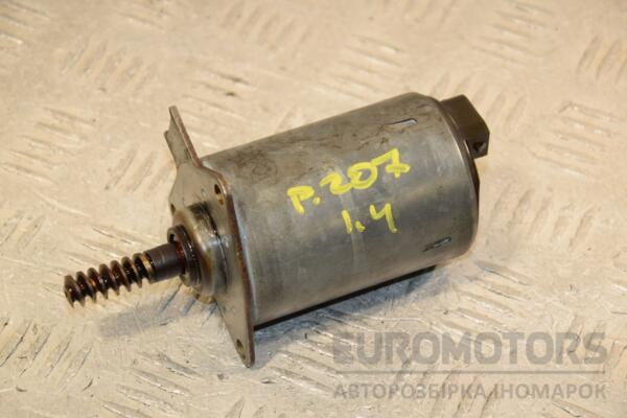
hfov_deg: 15.2
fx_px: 2351
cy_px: 209
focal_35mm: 135
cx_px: 314
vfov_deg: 10.2
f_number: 8
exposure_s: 1/200
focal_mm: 90
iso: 800
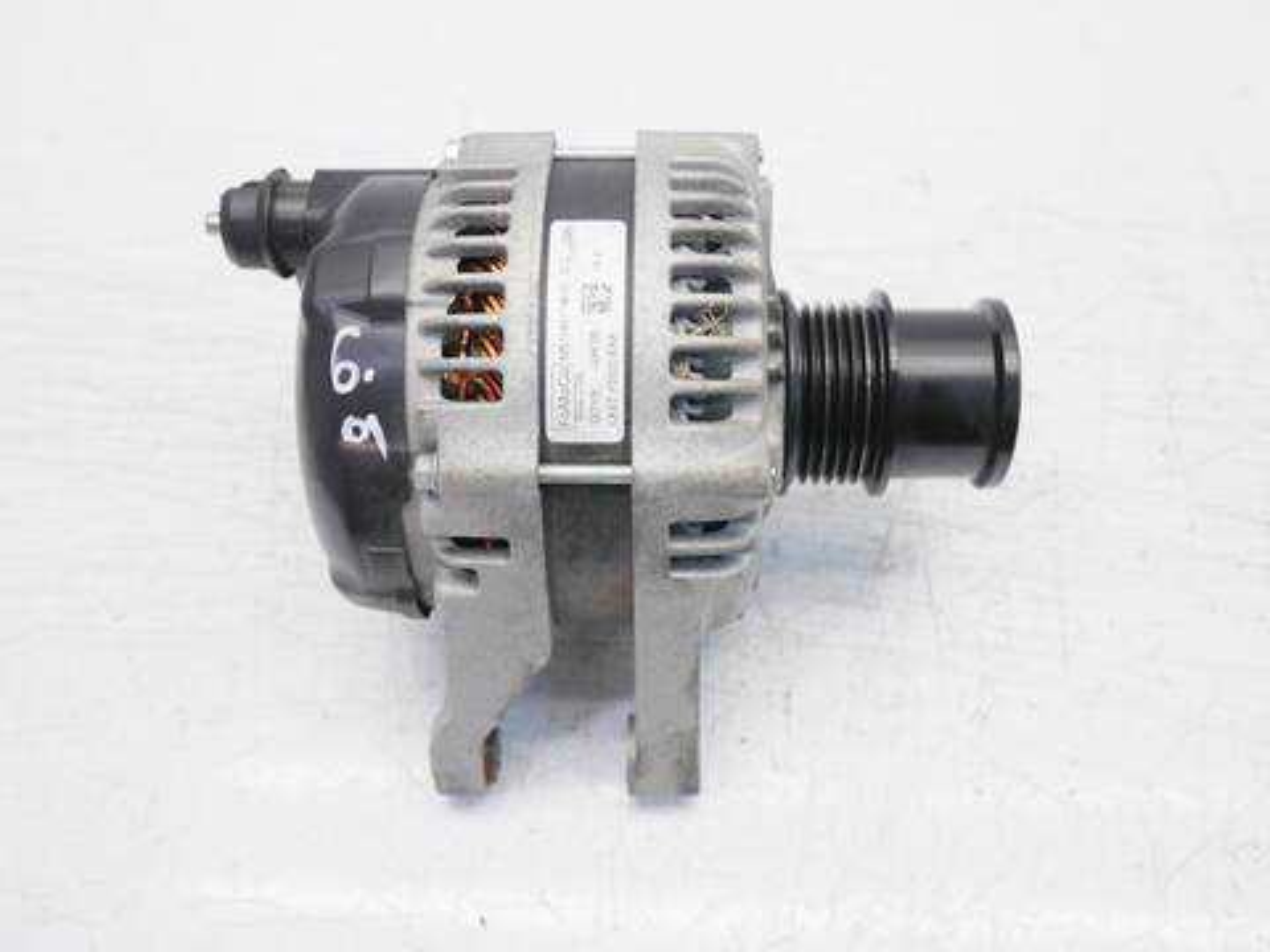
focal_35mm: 32
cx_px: 635
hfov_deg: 56.8
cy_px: 476
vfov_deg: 44.2
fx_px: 1174
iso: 200
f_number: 4
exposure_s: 1/60
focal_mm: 16
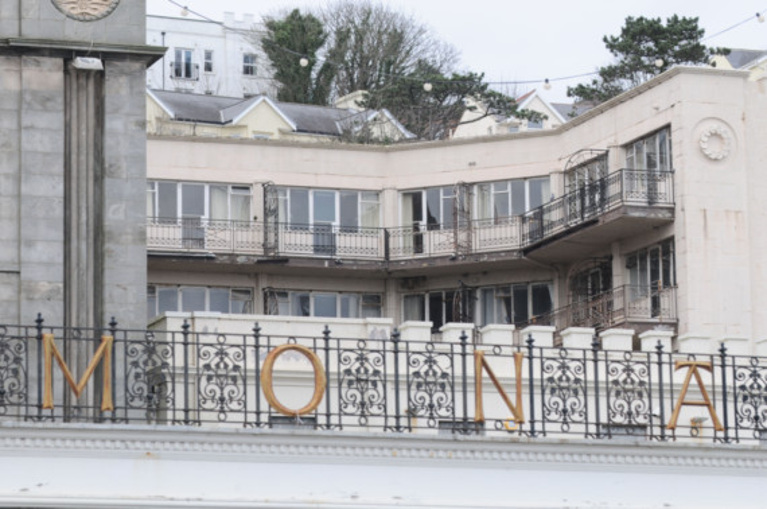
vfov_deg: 9.3
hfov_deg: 14.0
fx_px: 3127
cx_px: 384
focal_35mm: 147
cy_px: 254
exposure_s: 1/125
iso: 250
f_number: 5
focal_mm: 98
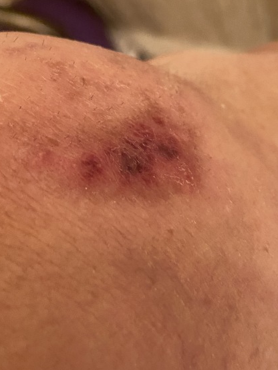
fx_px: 535
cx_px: 232
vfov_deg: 38.2
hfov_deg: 28.4
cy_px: 173
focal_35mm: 50
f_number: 1.8
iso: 500
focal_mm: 4.25
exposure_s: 1/40
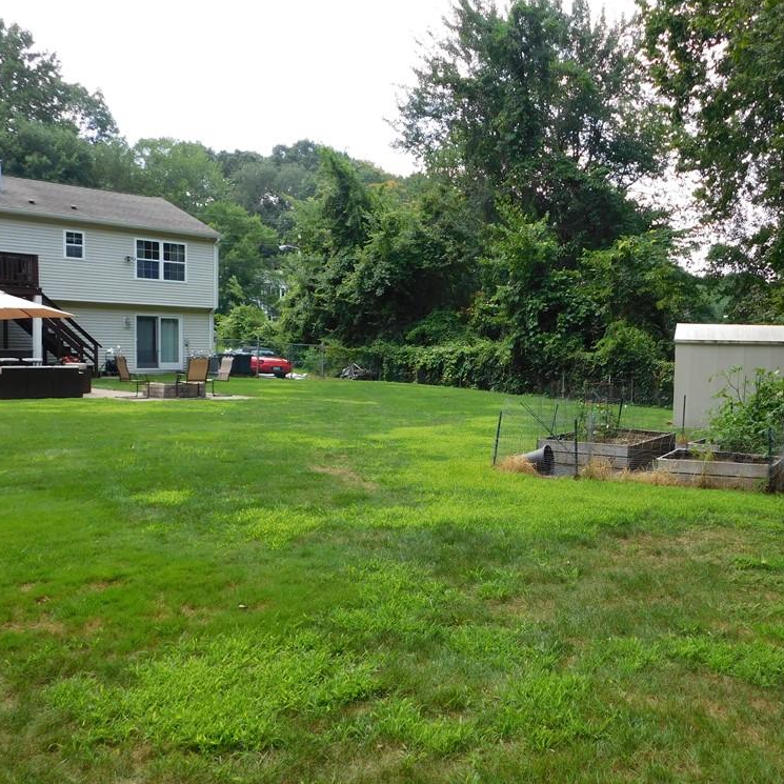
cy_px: 398
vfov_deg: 48.4
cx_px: 517
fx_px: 871
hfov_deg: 47.7
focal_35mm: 34
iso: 125
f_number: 3.2
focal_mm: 4.9
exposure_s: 1/320
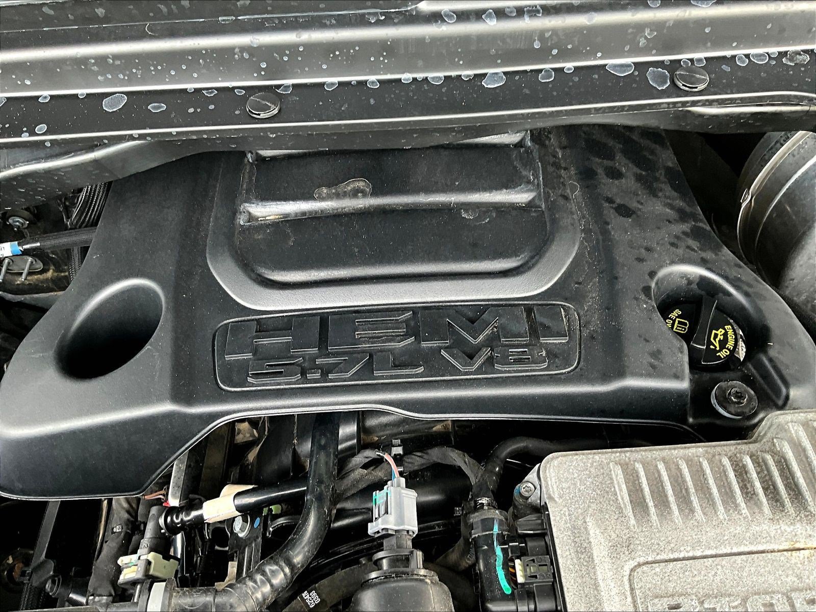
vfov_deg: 48.2
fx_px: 684
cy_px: 306
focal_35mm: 29
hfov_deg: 61.7
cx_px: 408
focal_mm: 3
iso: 64
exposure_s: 1/73
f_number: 1.8
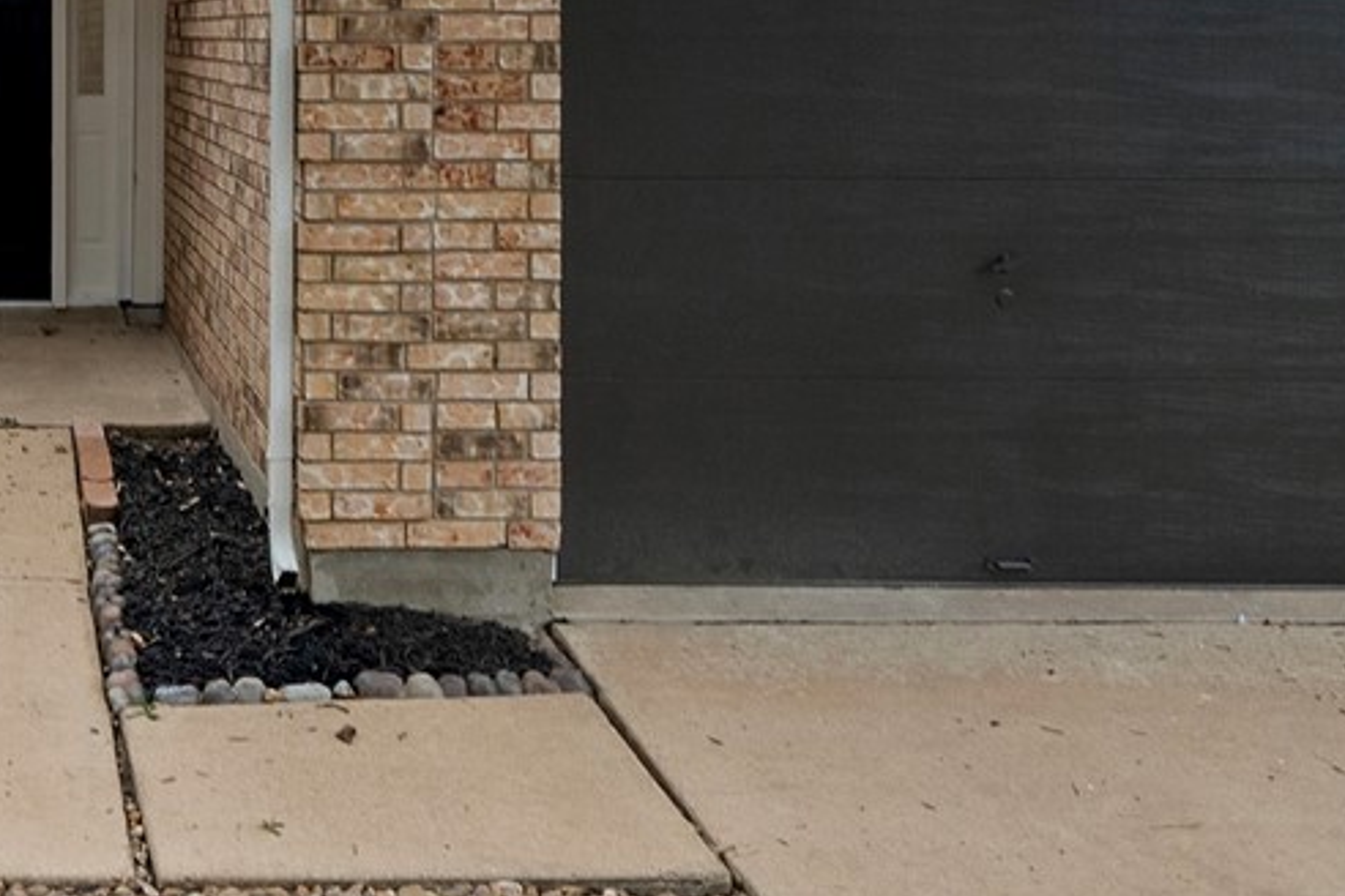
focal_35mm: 53
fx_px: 1980
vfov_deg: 24.3
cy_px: -22
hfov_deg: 34.0
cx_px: -25
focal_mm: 12
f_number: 8
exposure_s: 1/60
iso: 640
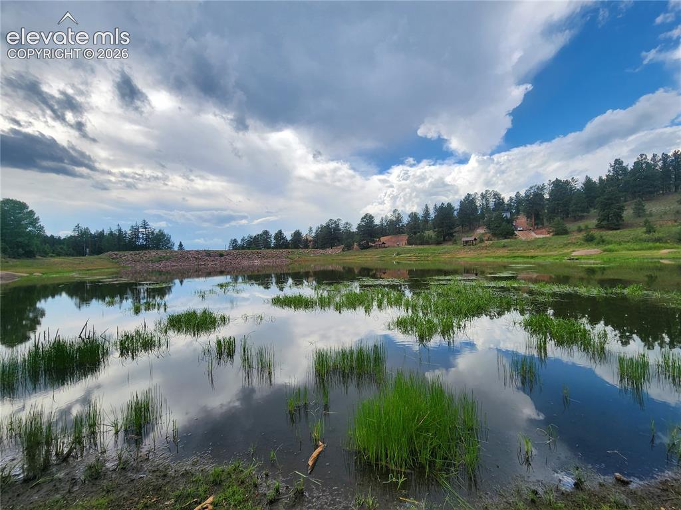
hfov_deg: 106.2
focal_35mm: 13
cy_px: 255
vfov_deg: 89.9
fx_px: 256
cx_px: 340
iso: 50
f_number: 2.2
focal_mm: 2.2
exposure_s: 1/1659
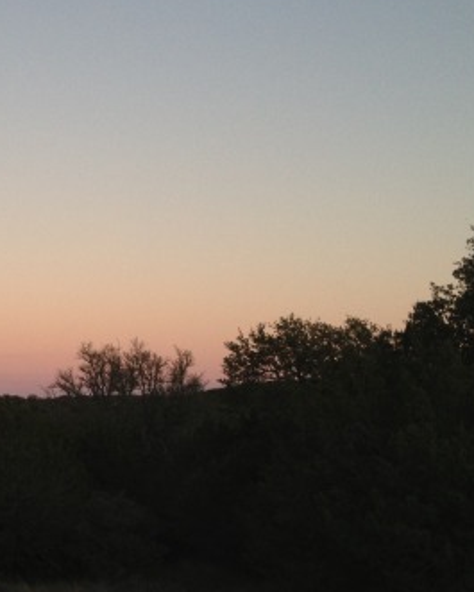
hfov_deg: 22.3
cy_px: 292
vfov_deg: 28.7
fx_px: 1157
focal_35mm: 66
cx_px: 7
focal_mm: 4.28
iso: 64
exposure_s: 1/120
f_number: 2.4
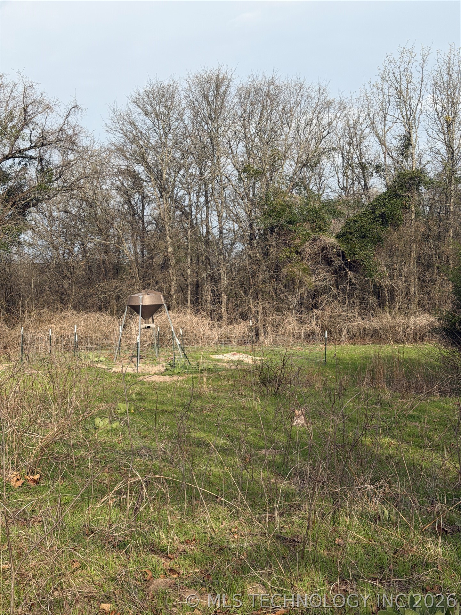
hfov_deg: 30.3
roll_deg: -0.8
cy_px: 308
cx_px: 230
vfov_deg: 39.7
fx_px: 852
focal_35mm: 48
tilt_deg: -1.2
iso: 64
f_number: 1.78
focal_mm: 6.76
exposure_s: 1/3096
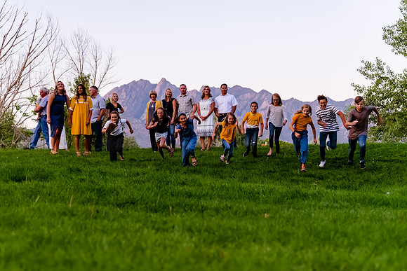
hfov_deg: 33.1
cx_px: 186
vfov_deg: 22.5
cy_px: 133
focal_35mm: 60
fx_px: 683
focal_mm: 55
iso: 3200
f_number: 4
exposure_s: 1/500
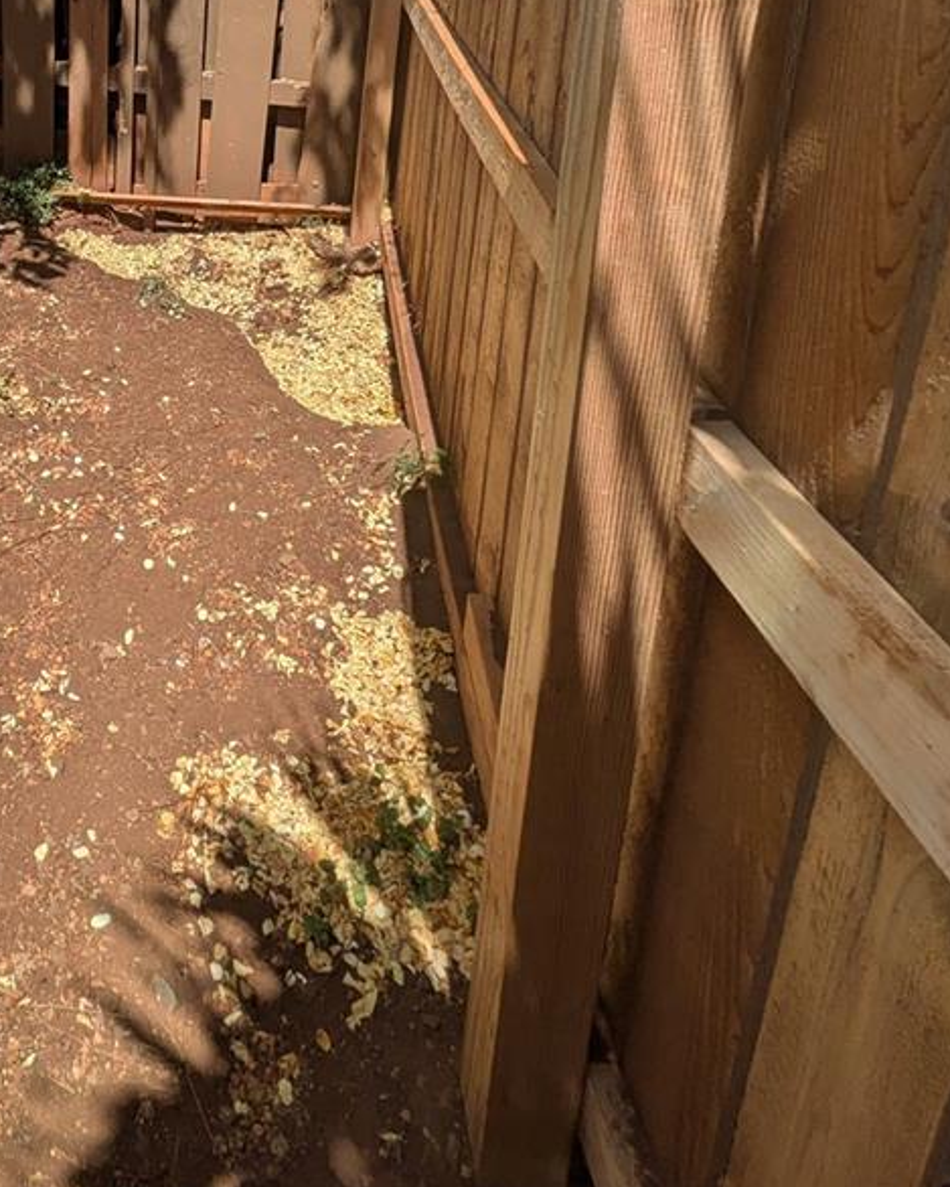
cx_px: 88
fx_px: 984
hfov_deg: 46.3
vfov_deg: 53.3
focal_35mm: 28
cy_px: 89
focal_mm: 1.83
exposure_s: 1/1751
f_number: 2.2
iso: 43
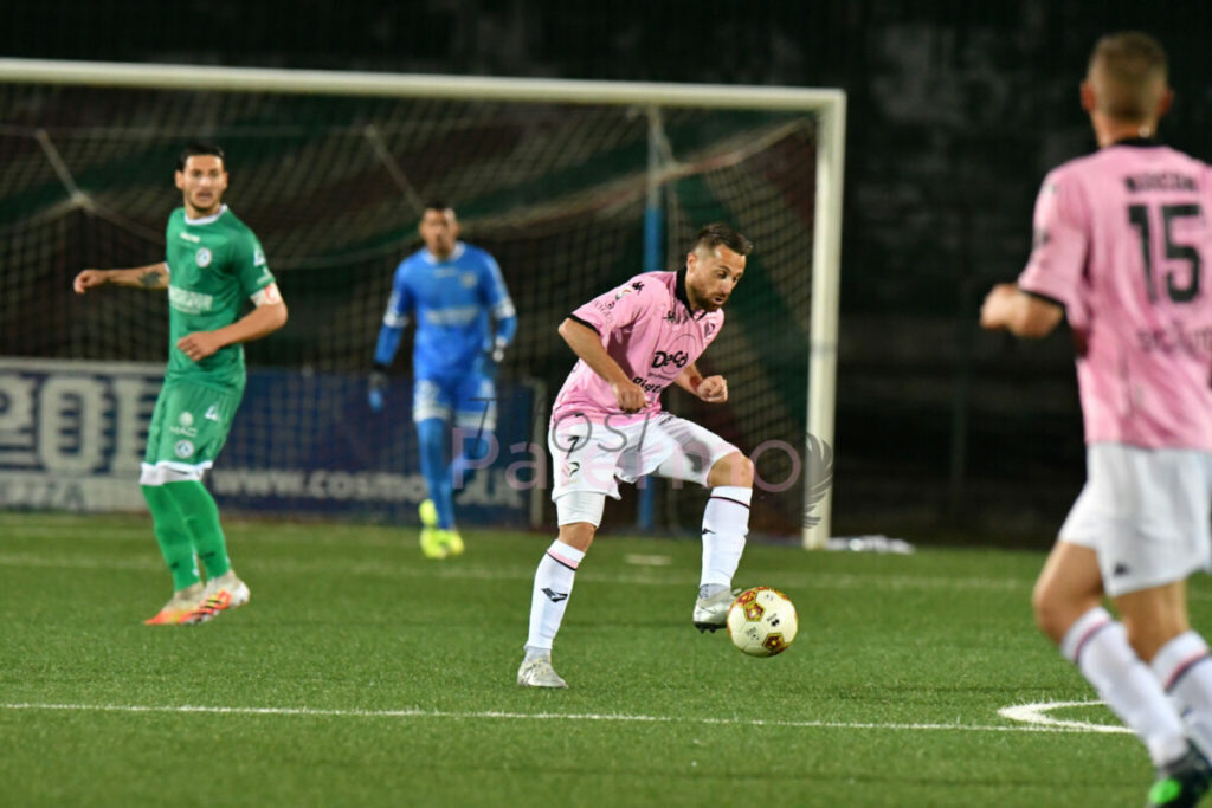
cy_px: 404
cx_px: 606
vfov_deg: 2.3
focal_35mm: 600
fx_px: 20201
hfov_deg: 3.4
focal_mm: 400
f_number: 2.8
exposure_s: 1/800
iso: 4000
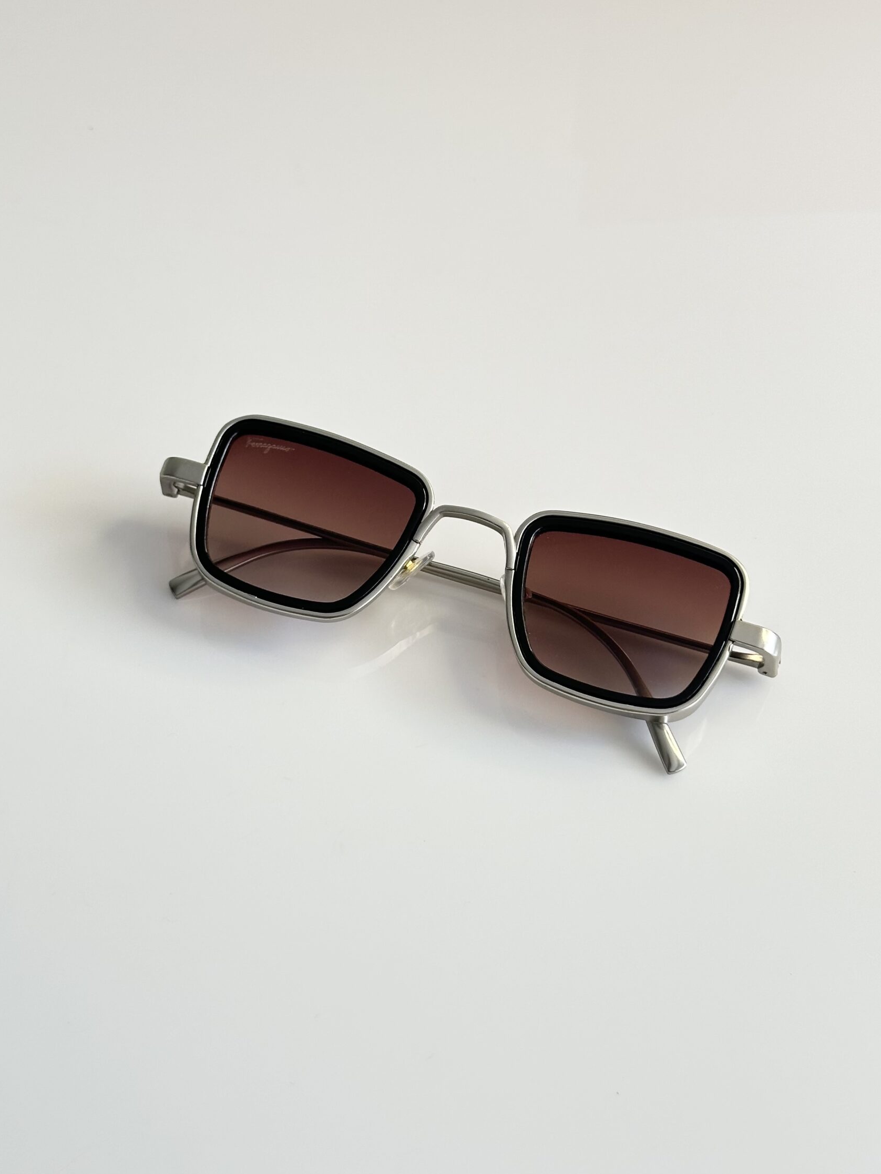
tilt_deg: -55.0
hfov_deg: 26.6
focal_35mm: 55
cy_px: 589
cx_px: 436
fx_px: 1866
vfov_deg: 34.9
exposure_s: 1/76
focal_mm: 6.86
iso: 80
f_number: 1.78
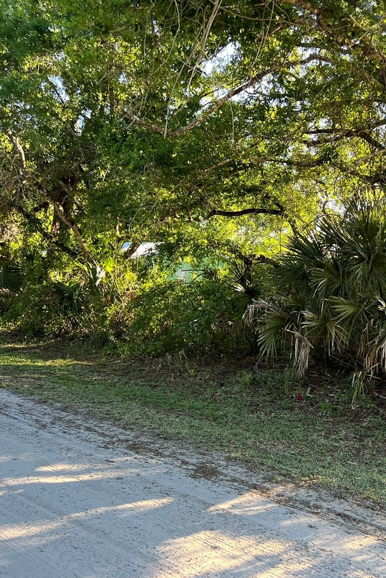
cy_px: 289
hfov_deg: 34.1
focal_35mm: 37
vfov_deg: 51.9
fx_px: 595
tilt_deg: +4.1
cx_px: 342
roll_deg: -5.9
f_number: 1.5
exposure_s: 1/200
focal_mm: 5.7
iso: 40
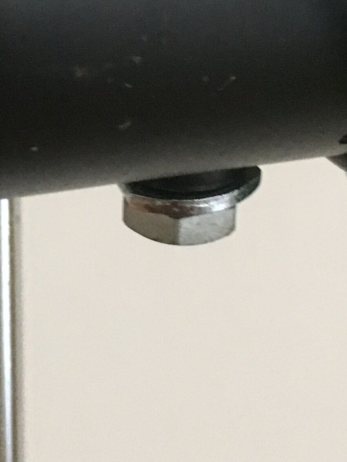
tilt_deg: -11.6
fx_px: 1377
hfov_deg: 14.4
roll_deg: +0.5
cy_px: -179
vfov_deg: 17.6
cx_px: 160
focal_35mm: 103
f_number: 2.2
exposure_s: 1/17
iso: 250
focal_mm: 4.15
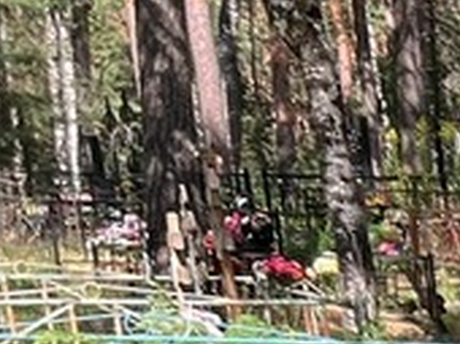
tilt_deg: -18.8
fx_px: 2083
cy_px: 1008
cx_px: 1302
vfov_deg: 8.1
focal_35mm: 157
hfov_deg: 10.0
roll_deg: +0.8
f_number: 1.5
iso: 50
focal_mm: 5.7
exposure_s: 1/469
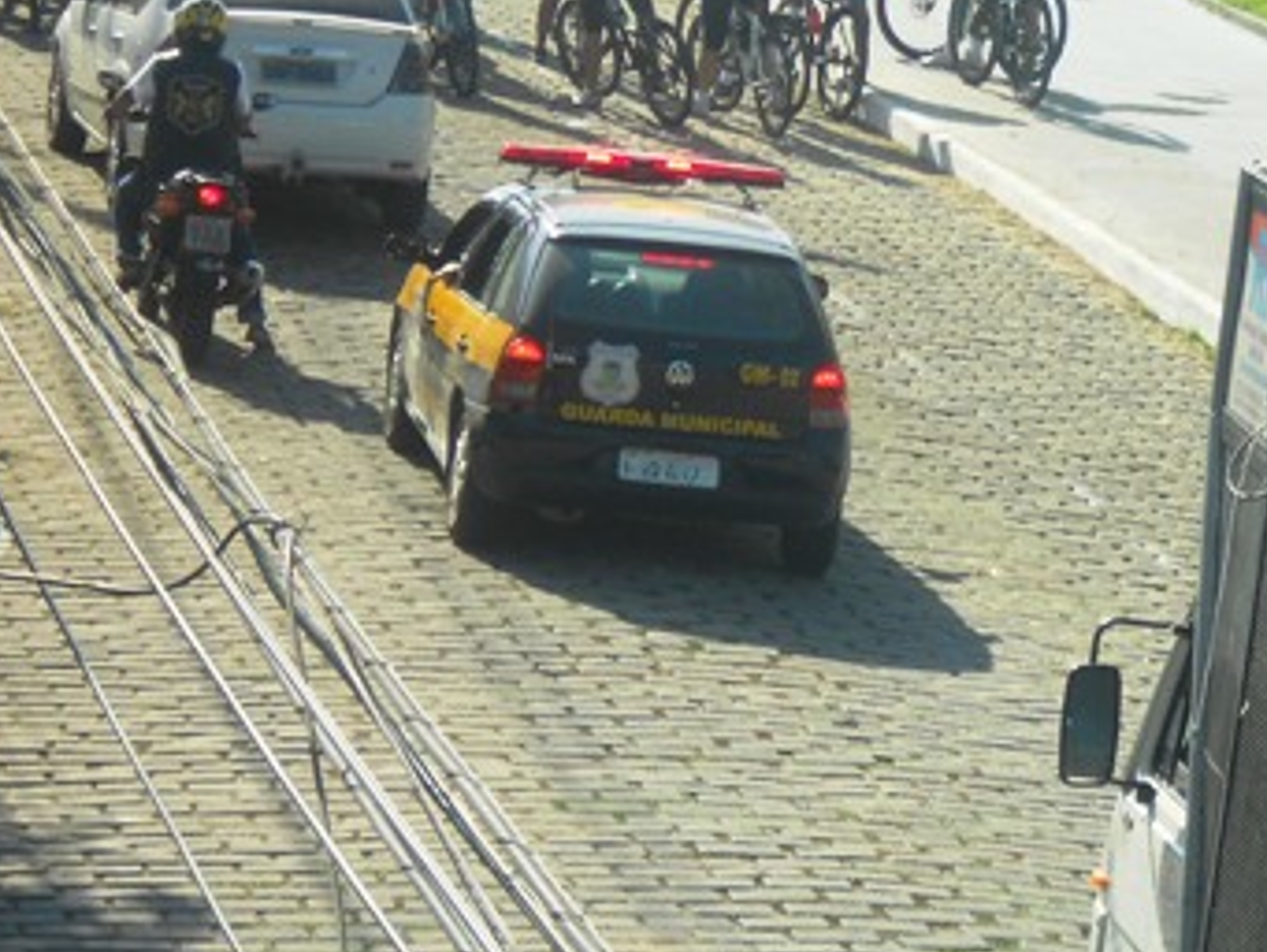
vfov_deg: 5.9
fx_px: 9300
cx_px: 1198
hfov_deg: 7.8
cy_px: 290
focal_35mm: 254
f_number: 6.5
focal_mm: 23
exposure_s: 1/160
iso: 80
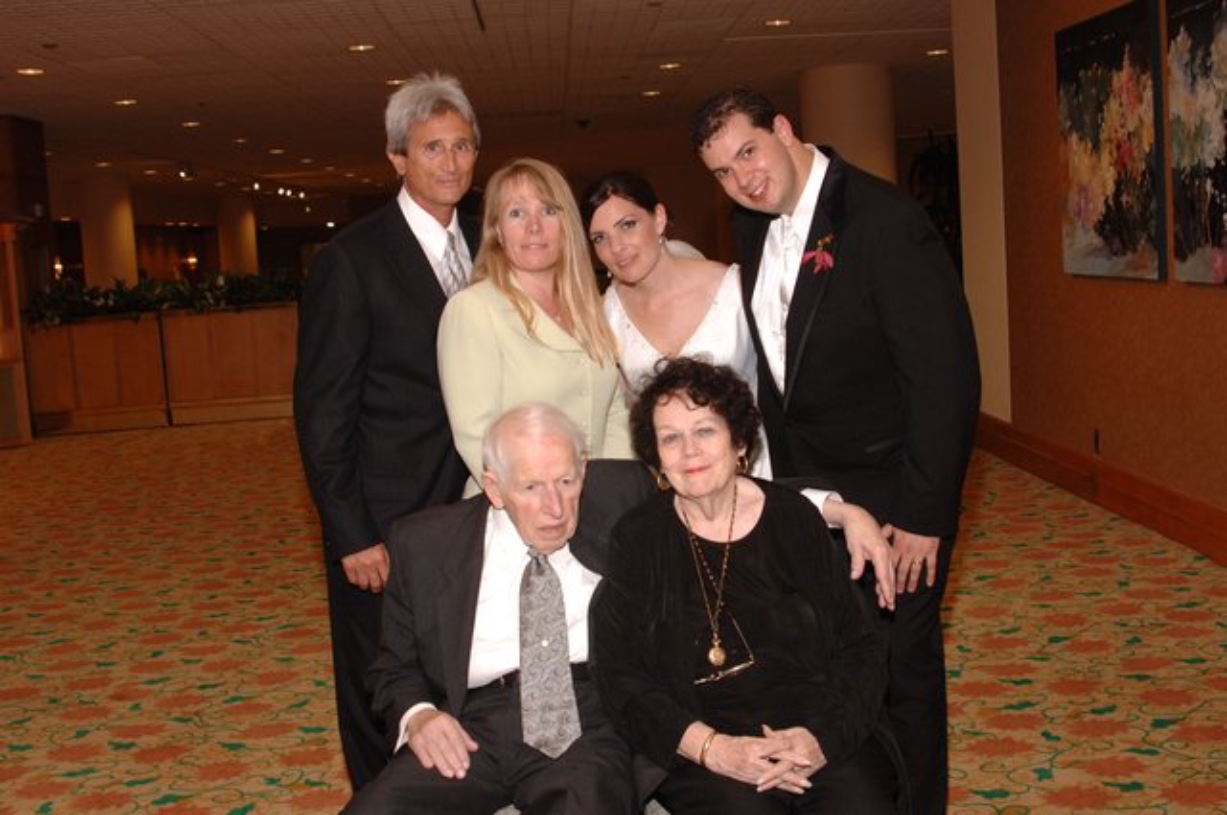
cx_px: 614
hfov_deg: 46.5
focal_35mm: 42
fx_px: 1430
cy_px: 408
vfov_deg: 31.8
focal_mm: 28
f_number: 5.6
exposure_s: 1/50
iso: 400
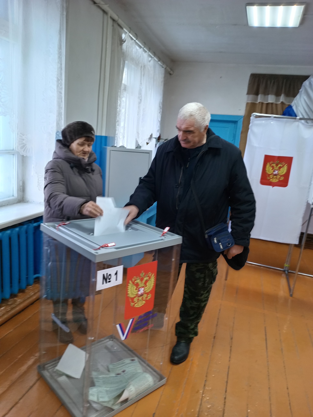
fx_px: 313
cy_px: 208
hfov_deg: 53.1
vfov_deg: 67.3
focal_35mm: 26
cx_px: 156
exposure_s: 1/20
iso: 372
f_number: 1.8
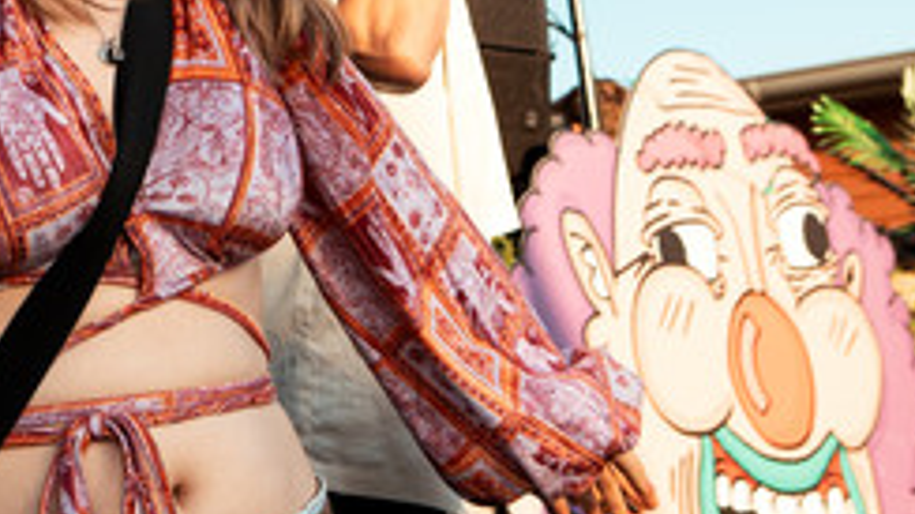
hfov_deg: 31.3
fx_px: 1601
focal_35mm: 66
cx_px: 216
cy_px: -184
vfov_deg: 17.0
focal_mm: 16
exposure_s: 1/800
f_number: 2.8
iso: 320
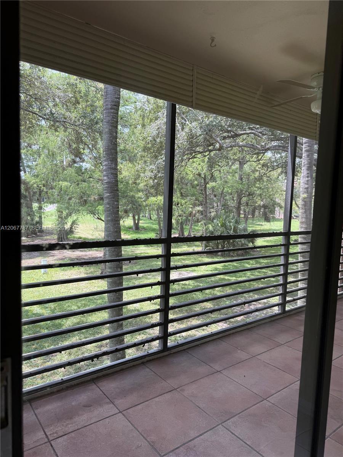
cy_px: 228
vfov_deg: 71.6
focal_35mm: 24
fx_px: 317
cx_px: 172
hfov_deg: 56.8
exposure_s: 1/301
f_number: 1.78
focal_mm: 6.76
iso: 80
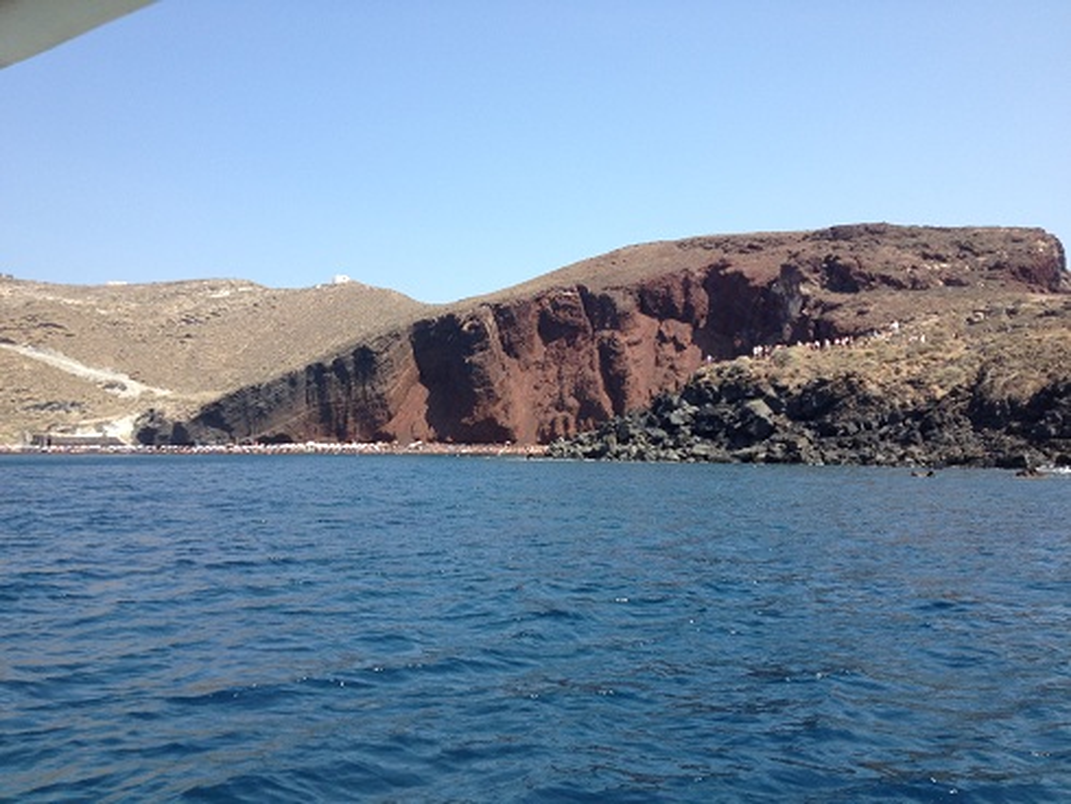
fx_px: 1083
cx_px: 536
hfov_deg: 52.6
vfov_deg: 40.7
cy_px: 402
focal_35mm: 35
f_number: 2.4
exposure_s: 1/1004
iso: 64
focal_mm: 4.28
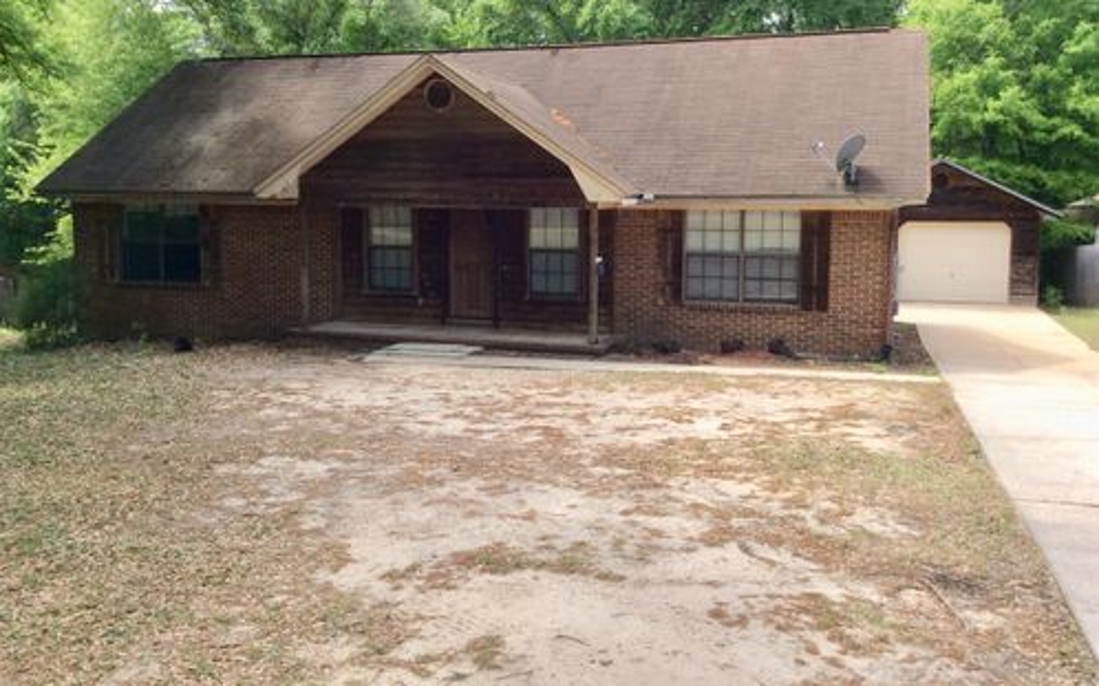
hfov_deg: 56.7
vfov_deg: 37.2
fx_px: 1018
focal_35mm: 34
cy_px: 288
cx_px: 550
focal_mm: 3.3
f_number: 2.4
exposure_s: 1/590
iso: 32
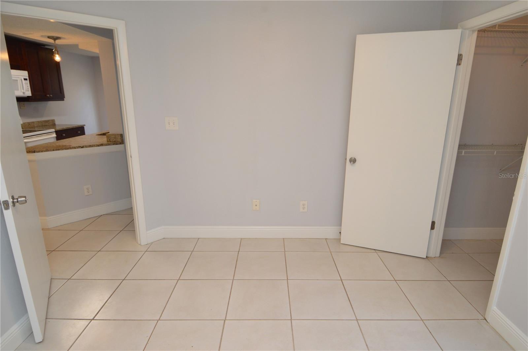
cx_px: 264
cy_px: 176
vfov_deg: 67.3
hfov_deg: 90.1
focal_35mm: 18
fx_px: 264
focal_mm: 12
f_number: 4.5
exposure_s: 1/80
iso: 400
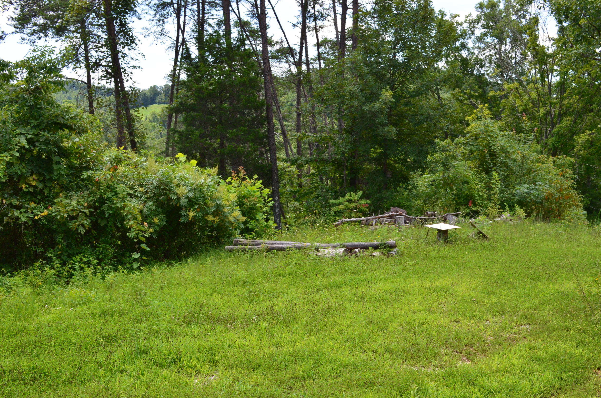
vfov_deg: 31.8
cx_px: 300
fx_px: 700
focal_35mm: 42
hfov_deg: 46.5
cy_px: 199
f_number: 10
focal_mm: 28
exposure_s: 1/200
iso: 400
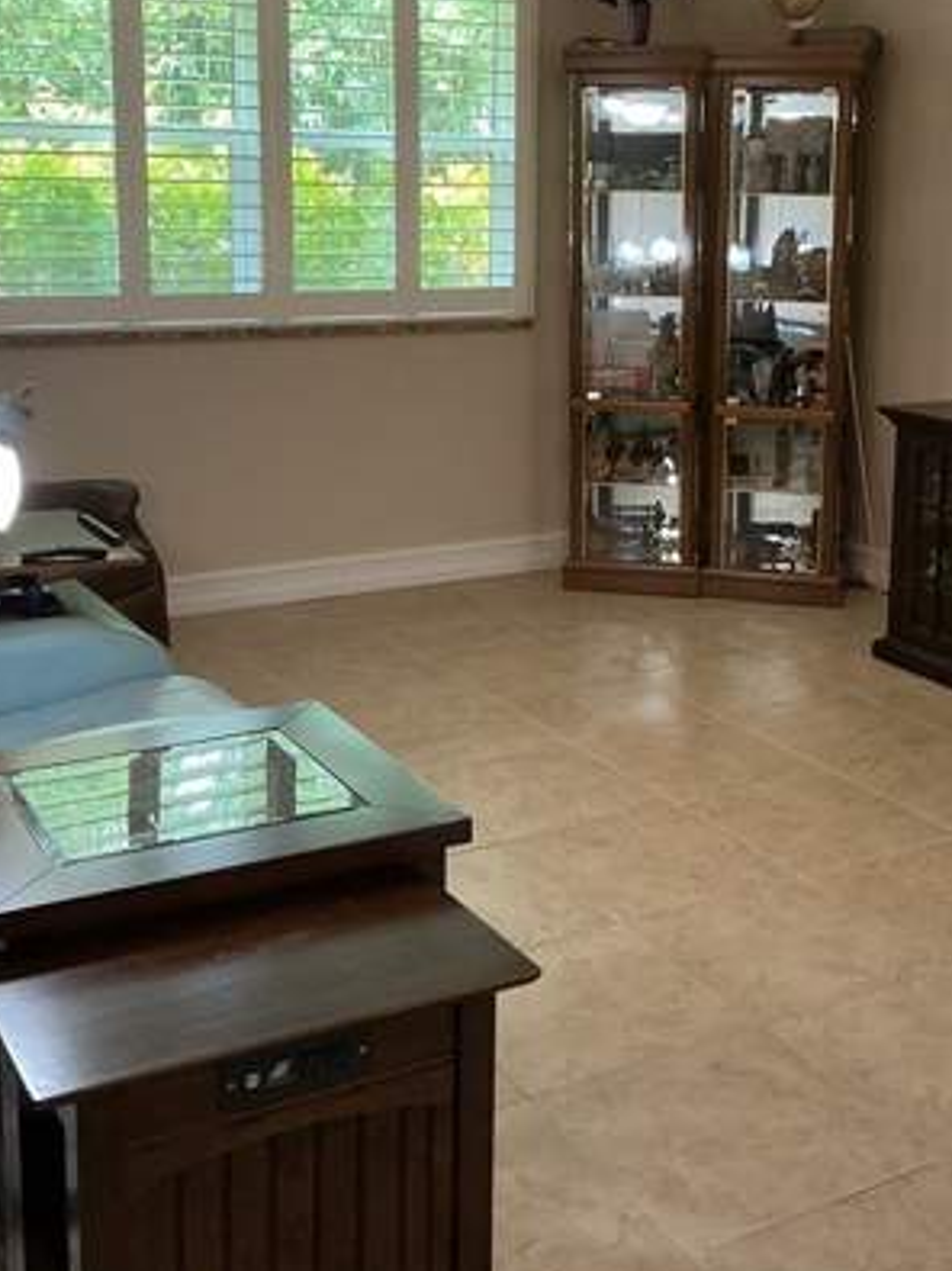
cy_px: 441
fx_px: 1724
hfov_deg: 30.7
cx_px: 592
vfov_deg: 40.0
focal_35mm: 47
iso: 125
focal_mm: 3
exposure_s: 1/60
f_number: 1.8
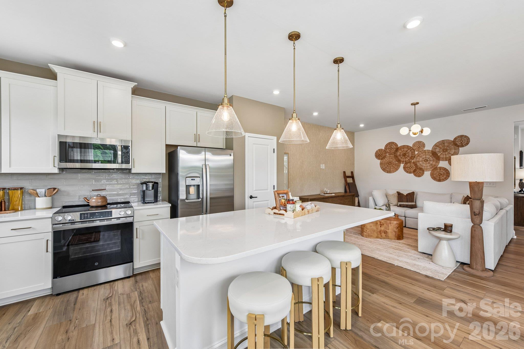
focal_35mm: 14
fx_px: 204
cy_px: 174
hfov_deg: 104.3
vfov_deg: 81.2
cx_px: 262
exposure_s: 1/40
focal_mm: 14
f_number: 8
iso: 200
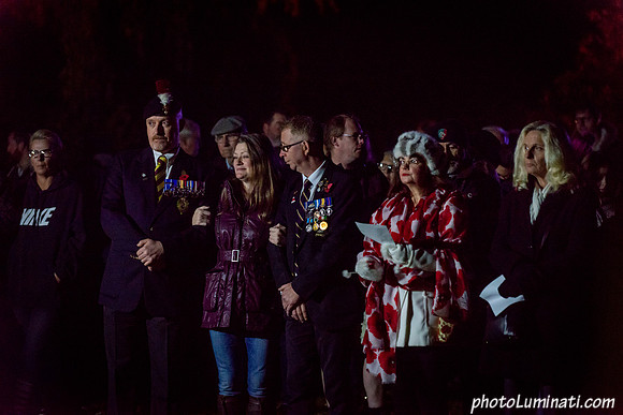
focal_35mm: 135
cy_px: 208
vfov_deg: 10.2
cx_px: 312
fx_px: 2337
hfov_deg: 15.2
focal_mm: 135
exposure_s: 1/100
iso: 6400
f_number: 2.8
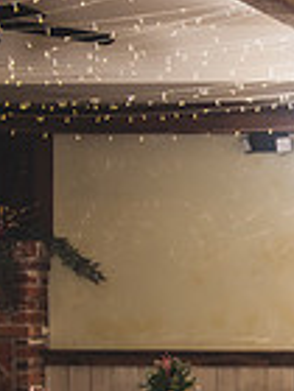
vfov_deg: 15.8
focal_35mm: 123
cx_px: 795
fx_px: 1393
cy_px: 356
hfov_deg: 9.9
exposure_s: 1/100
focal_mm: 29
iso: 400
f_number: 2.8
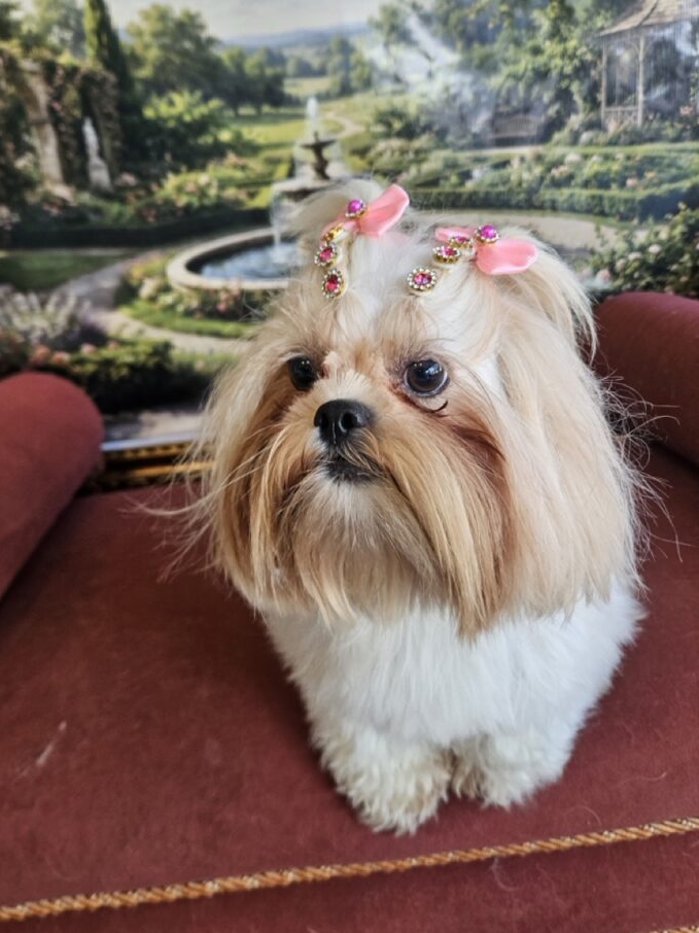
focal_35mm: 26
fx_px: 700
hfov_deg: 53.0
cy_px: 428
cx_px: 345
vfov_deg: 67.2
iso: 125
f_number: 1.8
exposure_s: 1/207
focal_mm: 5.4
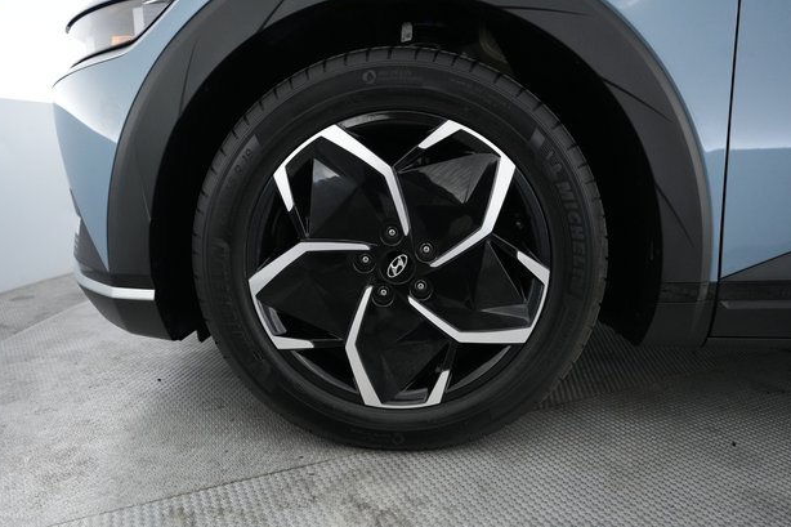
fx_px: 549
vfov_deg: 51.3
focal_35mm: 25
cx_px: 397
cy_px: 264
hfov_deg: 71.5
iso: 5000
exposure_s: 1/160
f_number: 2.8
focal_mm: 24
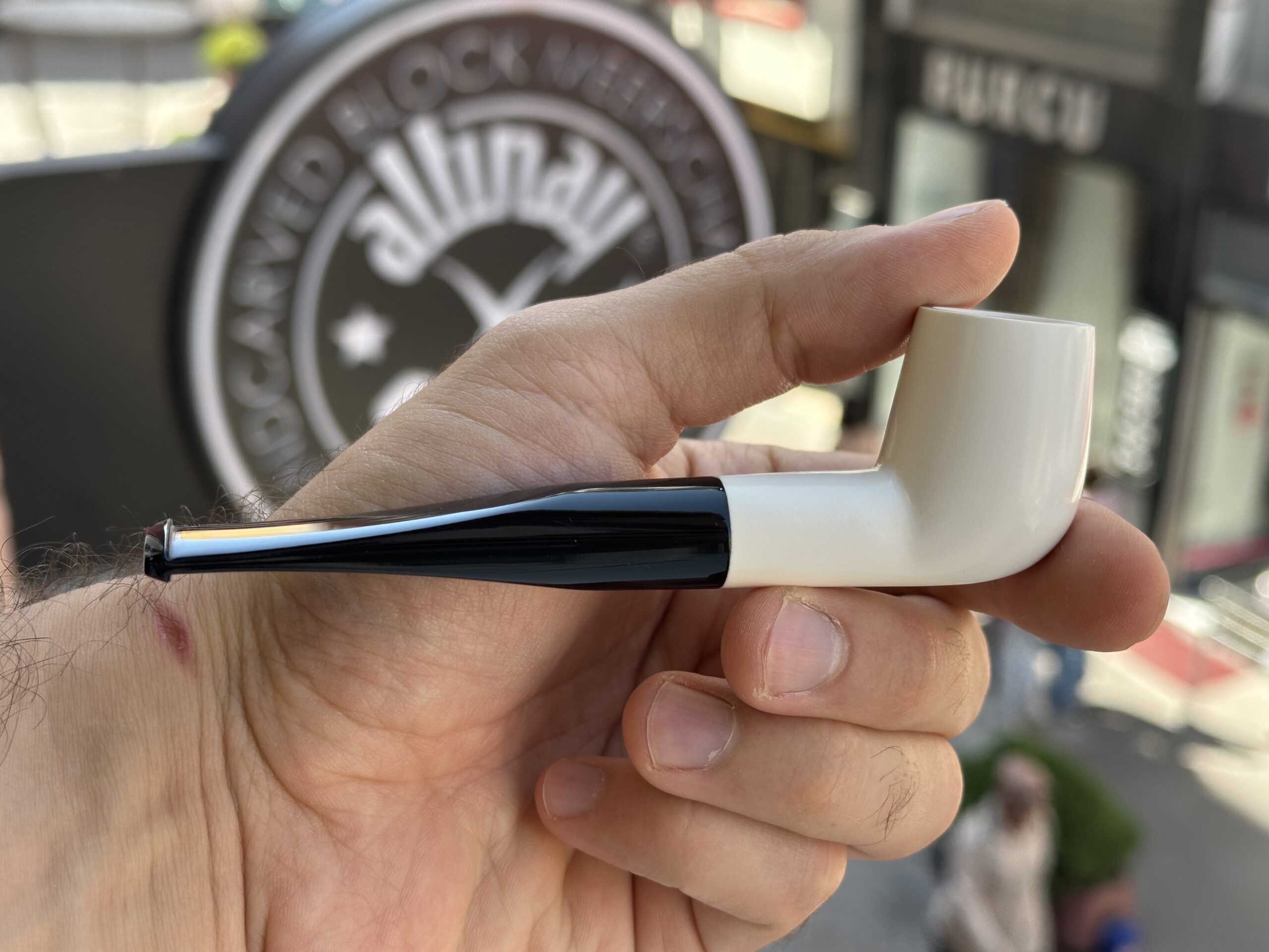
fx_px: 1760
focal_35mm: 48
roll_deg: -0.9
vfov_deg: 30.3
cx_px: 634
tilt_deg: -21.2
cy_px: 476
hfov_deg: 39.7
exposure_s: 1/496
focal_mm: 6.86
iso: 64
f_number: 1.78
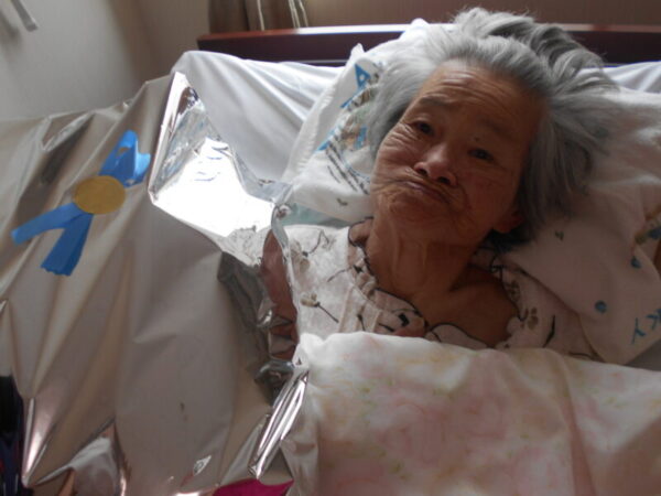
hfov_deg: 60.0
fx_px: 573
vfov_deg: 46.8
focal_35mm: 30
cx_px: 330
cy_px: 248
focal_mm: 5.1
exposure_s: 1/40
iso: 80
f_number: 3.4
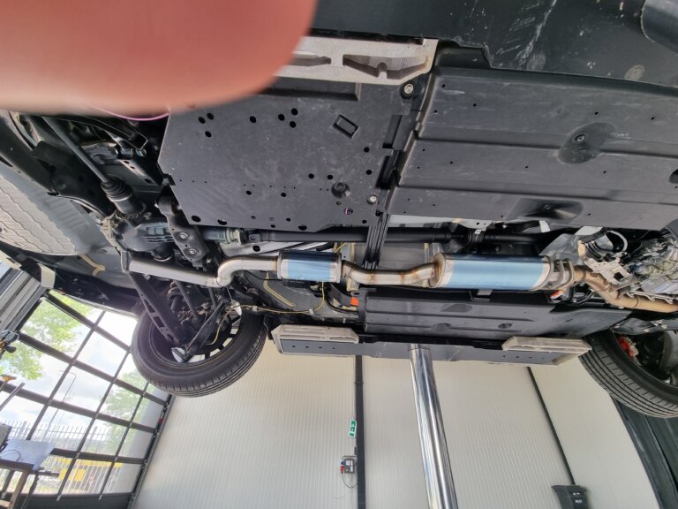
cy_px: 254
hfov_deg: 106.2
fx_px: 255
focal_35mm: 13
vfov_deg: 89.9
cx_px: 339
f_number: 2.2
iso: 64
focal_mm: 2.2
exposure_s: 1/100
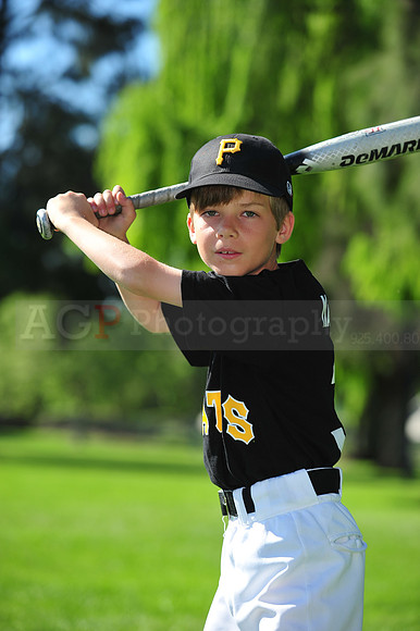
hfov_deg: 10.5
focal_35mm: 130
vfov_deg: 15.8
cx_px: 210
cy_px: 316
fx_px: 2278
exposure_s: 1/800
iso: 200
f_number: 5
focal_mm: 130
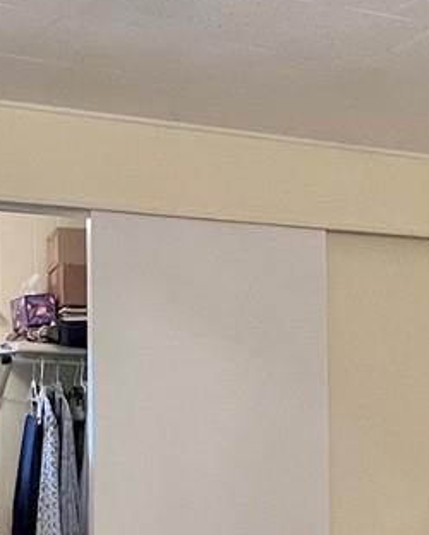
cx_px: 166
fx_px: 1031
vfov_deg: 28.7
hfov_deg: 23.5
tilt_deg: +1.5
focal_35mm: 65
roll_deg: -0.1
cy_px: 400
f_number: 1.8
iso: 250
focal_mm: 1.57
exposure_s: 1/60
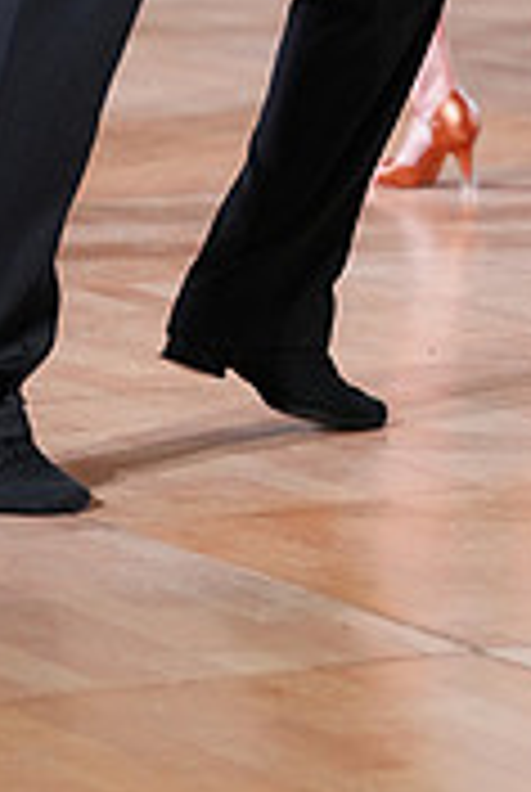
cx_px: 745
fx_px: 9057
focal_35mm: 411
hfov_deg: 3.3
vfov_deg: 5.0
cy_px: -482
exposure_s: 1/400
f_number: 2.8
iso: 2000
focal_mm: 125
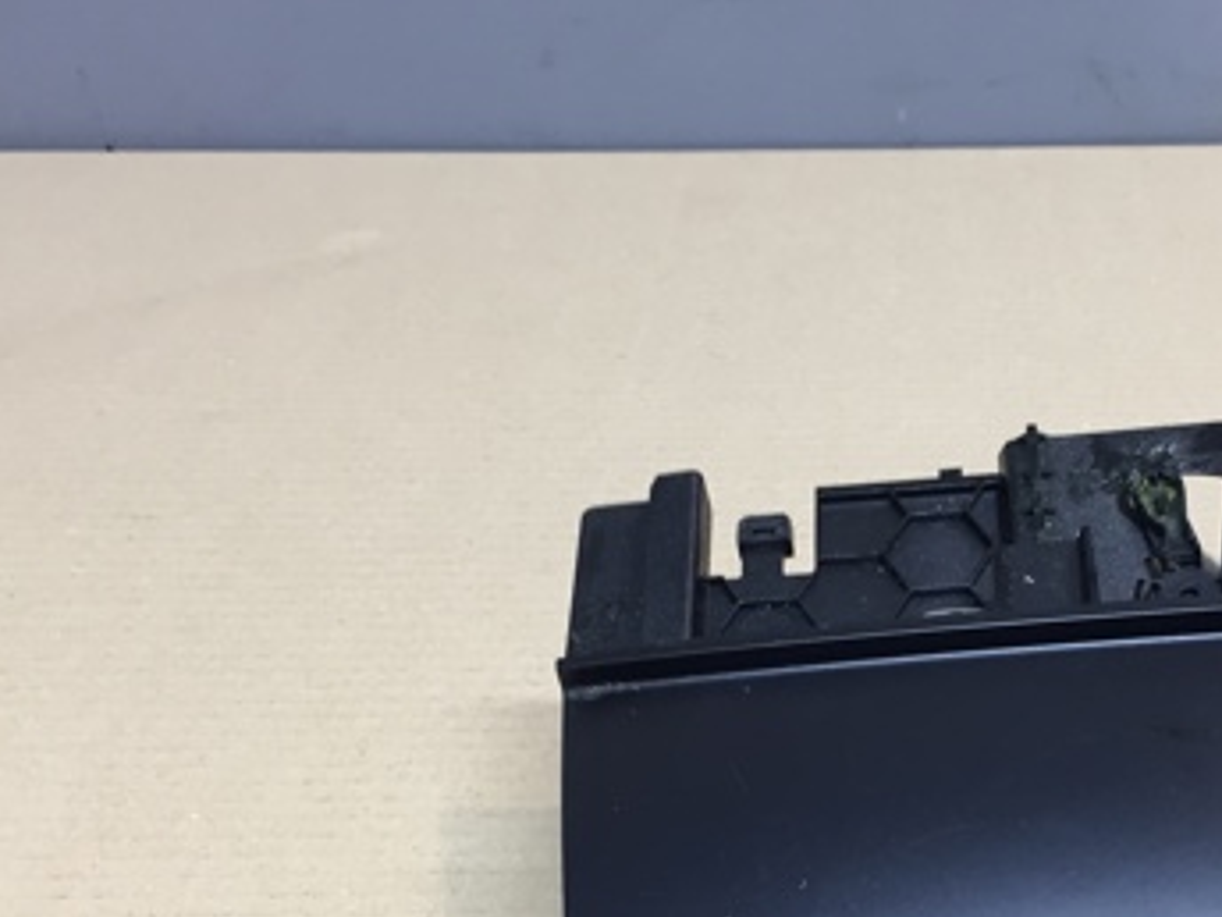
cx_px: 952
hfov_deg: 34.6
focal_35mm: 54
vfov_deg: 26.7
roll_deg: -2.0
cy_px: 672
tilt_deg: -34.2
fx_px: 1906
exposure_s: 1/33
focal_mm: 4.15
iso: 80
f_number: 2.2
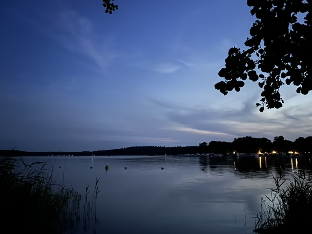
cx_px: 177
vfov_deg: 45.4
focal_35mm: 31
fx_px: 279
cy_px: 125
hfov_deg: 58.1
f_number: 1.78
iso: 2000
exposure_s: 1/9
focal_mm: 6.86
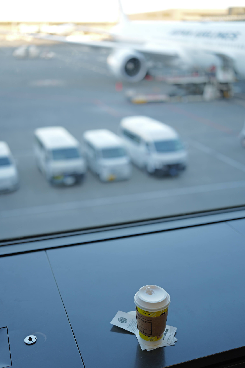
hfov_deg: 31.2
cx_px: 122
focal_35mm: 43
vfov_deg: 45.5
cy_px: 184
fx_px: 439
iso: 100
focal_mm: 43
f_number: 2.2
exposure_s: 1/100
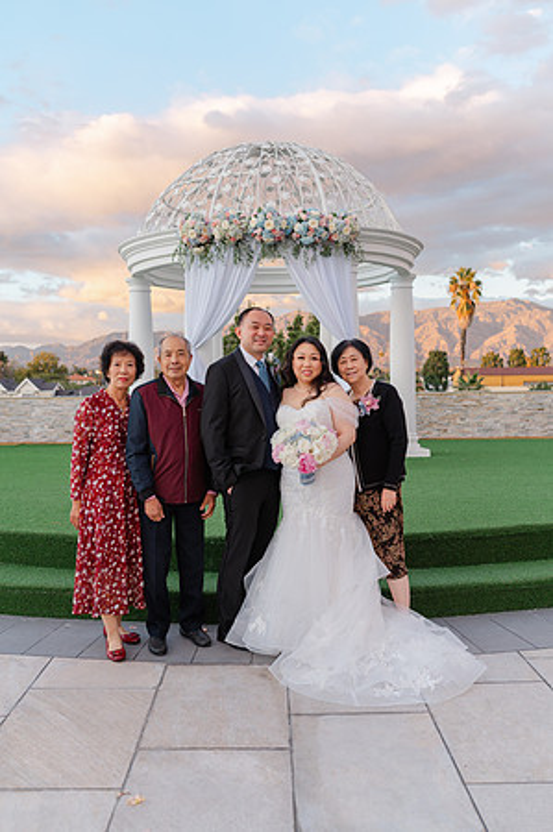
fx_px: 808
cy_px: 416
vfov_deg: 54.5
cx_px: 276
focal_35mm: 35
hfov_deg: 37.8
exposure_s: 1/125
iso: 100
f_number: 4
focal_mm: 35
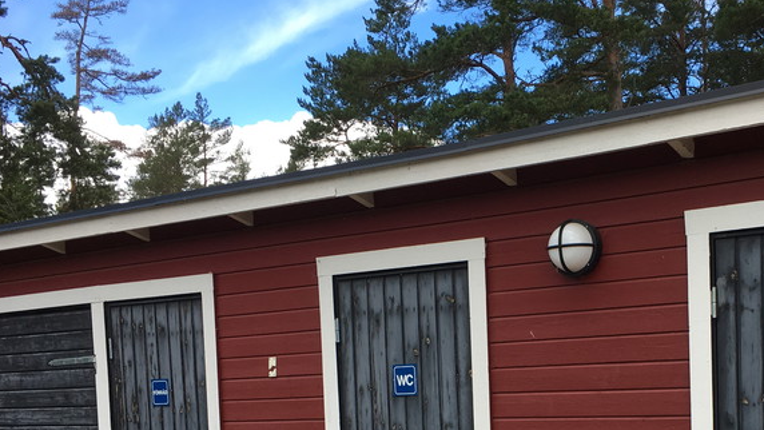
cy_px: 434
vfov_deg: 21.8
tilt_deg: -1.6
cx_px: 546
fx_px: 1074
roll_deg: +1.0
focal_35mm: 53
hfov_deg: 38.4
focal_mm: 4.15
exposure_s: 1/561
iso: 25
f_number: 2.2
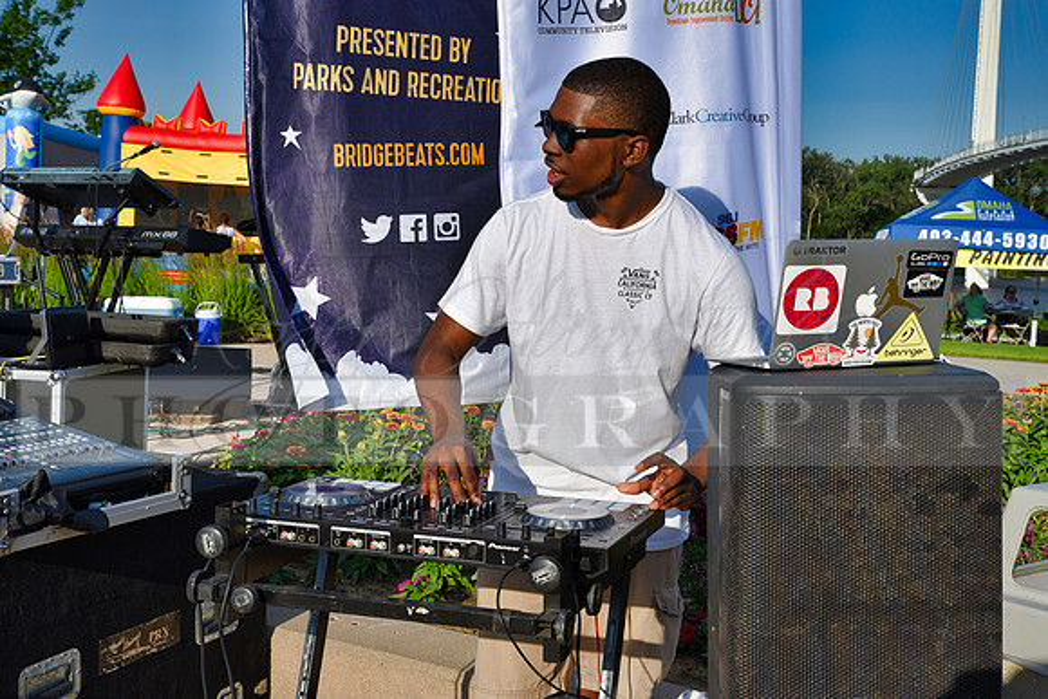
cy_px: 350
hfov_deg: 41.1
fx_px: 1398
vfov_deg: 28.1
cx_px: 524
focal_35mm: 48
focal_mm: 48
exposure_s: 1/400
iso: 200
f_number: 10
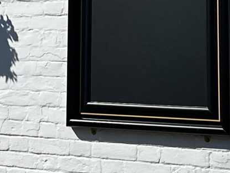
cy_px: -129
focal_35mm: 162
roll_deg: -2.6
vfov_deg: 8.8
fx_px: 1076
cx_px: -29
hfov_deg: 12.0
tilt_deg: +12.0
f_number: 1.5
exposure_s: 1/10309
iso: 50
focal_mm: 5.7
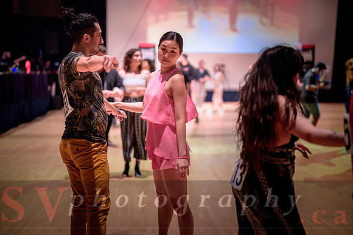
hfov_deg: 39.6
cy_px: 118
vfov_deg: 27.0
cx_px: 176
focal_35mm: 50
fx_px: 490
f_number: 1.2
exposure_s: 1/200
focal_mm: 50
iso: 1250
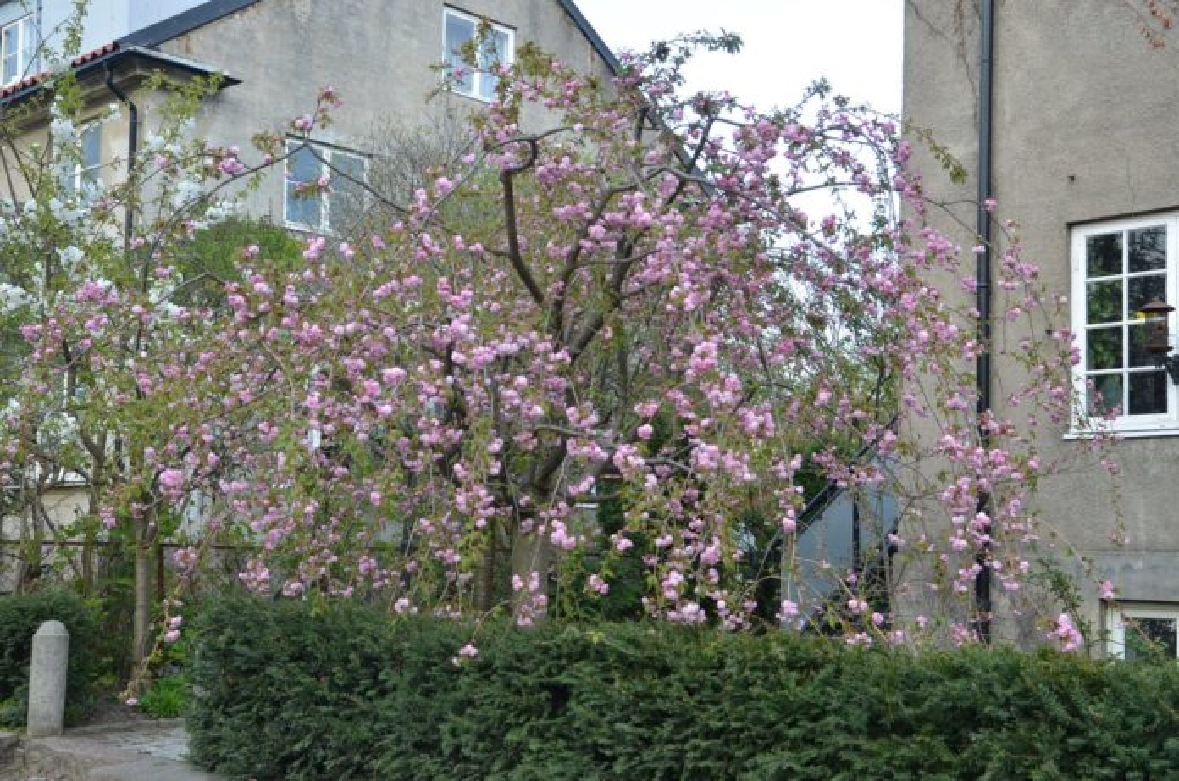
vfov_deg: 28.0
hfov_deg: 41.2
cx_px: 590
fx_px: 1569
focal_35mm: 48
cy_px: 390
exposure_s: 1/125
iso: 250
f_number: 5.6
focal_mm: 32
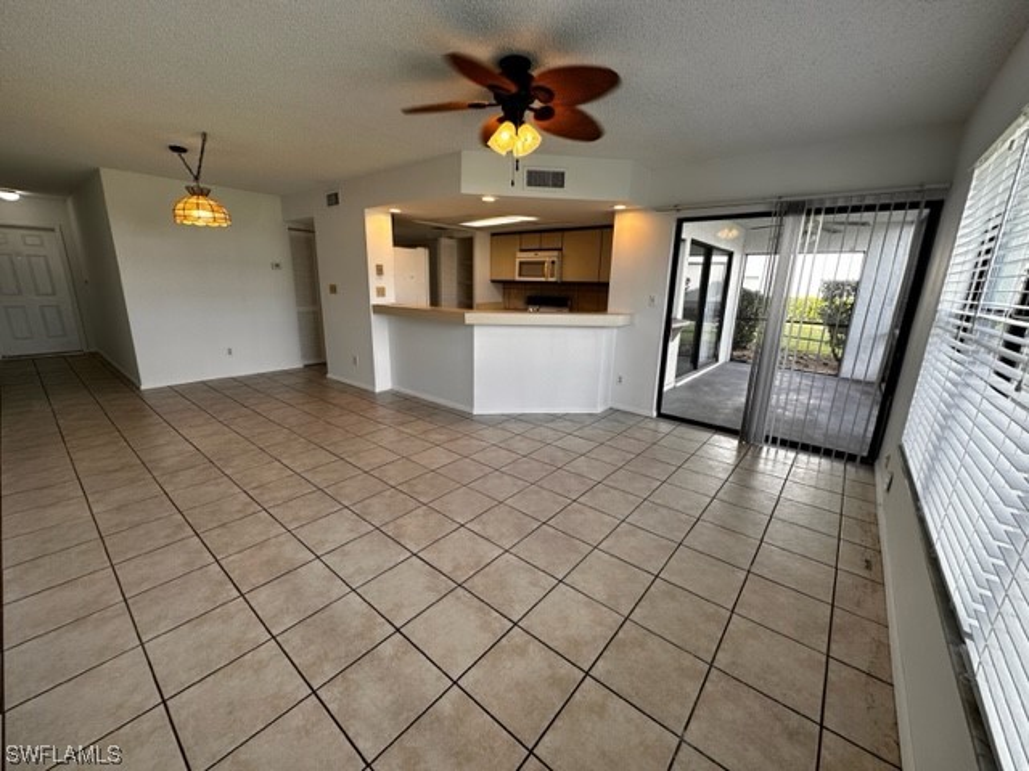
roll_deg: -1.9
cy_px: 386
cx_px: 514
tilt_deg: -14.3
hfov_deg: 102.1
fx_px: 416
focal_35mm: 14
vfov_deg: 85.7
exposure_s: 1/123
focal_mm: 2.22
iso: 40
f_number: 2.2
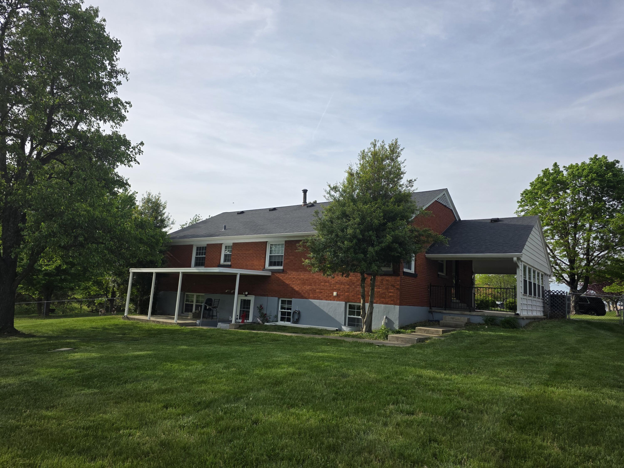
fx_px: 415
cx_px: 312
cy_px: 234
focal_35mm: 23
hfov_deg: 73.9
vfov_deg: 58.9
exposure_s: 1/4237
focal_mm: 6.3
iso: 80
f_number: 1.7
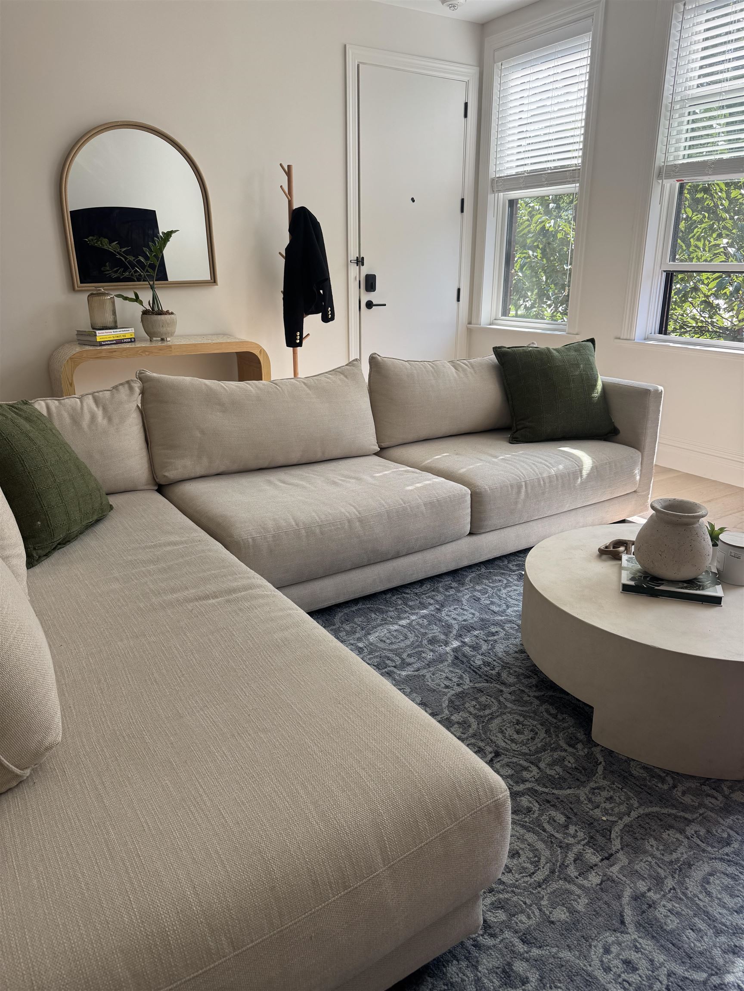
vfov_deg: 71.6
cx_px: 372
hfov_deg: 56.8
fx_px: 688
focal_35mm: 24
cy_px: 496
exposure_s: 1/213
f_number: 1.78
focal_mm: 6.76
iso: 64
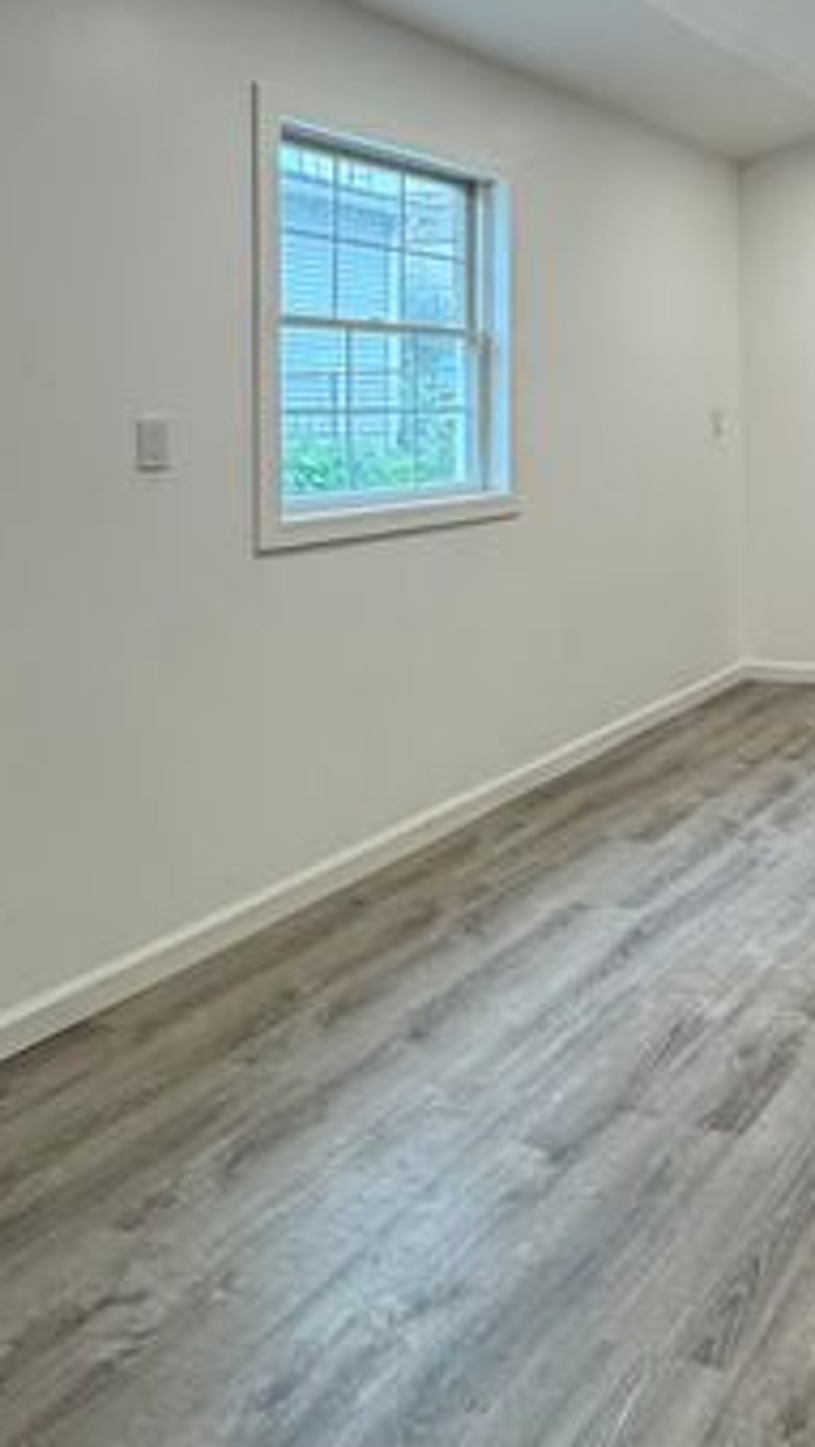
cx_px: 952
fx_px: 1151
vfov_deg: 61.0
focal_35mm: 30
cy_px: 378
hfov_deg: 32.8
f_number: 2.2
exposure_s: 1/120
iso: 320
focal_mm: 2.22
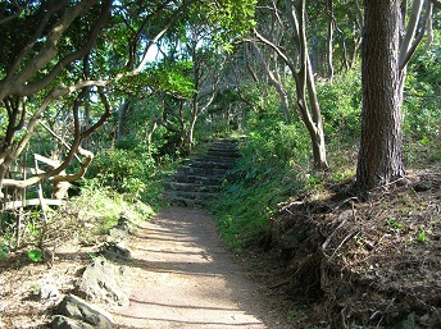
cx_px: 220
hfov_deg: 51.4
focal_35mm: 36
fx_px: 458
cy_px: 164
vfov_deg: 39.6
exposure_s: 1/62.4
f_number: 2.7
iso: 50
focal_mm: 6
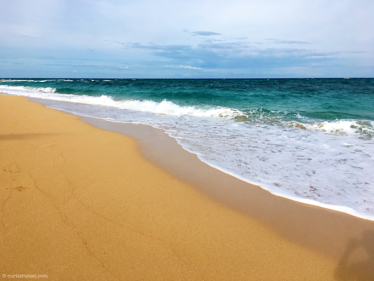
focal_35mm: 29
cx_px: 187
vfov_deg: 48.2
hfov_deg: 61.7
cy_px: 140
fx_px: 313
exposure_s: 1/2200
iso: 25
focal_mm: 4.15
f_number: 2.2
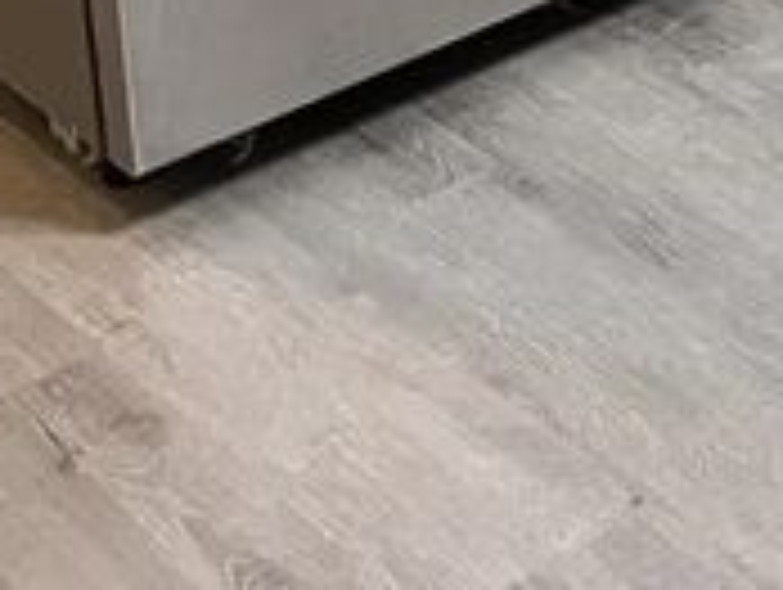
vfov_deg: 8.4
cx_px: 1872
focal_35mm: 153
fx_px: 3466
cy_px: -1067
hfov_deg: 10.9
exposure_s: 1/60
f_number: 1.5
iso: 320
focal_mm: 5.7
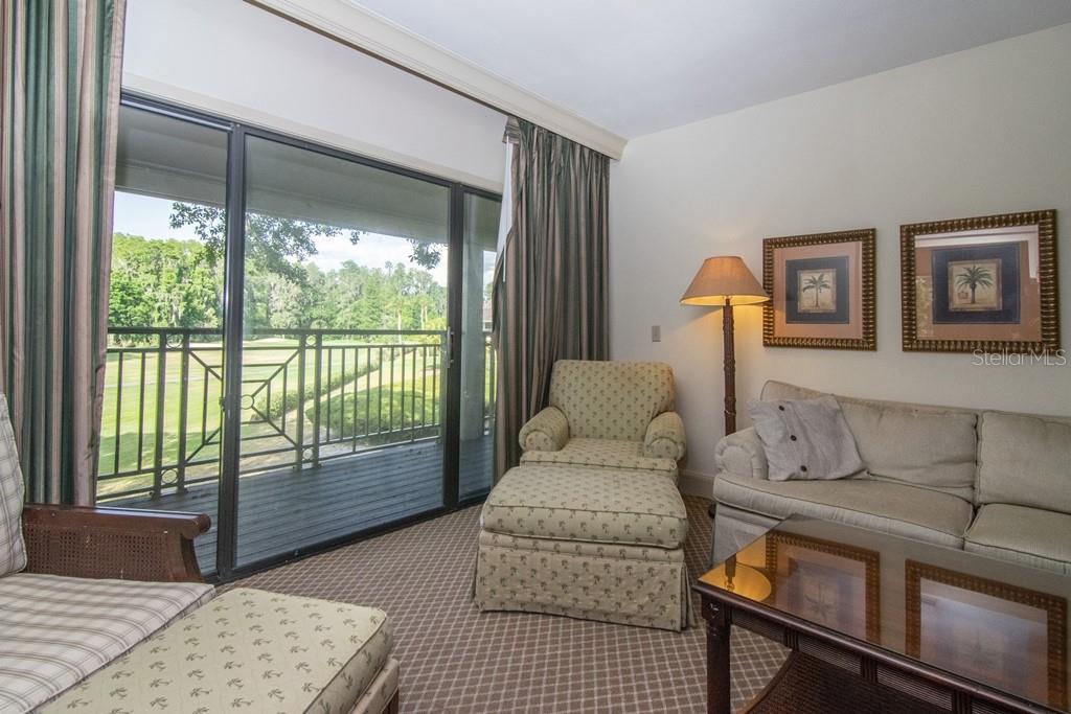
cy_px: 357
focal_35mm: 16
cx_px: 536
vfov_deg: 72.1
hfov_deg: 95.0
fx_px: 491
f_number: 8
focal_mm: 11
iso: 1000
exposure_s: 1/125
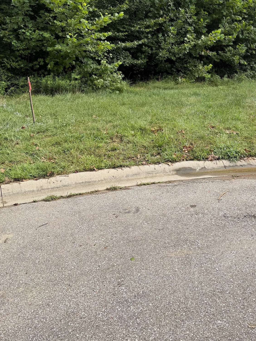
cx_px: 171
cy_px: 115
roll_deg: -0.1
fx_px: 365
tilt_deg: -7.3
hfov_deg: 38.2
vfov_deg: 49.3
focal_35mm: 37
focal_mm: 6.76
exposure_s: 1/1464
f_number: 1.78
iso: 80
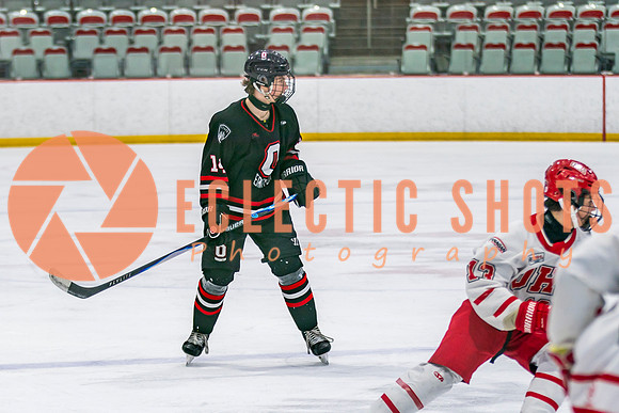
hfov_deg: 9.7
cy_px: 236
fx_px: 3638
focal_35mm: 212
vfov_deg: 6.5
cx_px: 198
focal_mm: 105
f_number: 2.8
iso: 320
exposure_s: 1/640
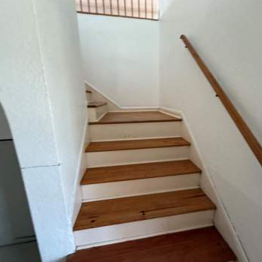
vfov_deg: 84.0
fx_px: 146
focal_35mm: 17
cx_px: 151
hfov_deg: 83.4
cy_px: 133
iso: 320
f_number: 2.2
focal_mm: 2.22
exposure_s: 1/71
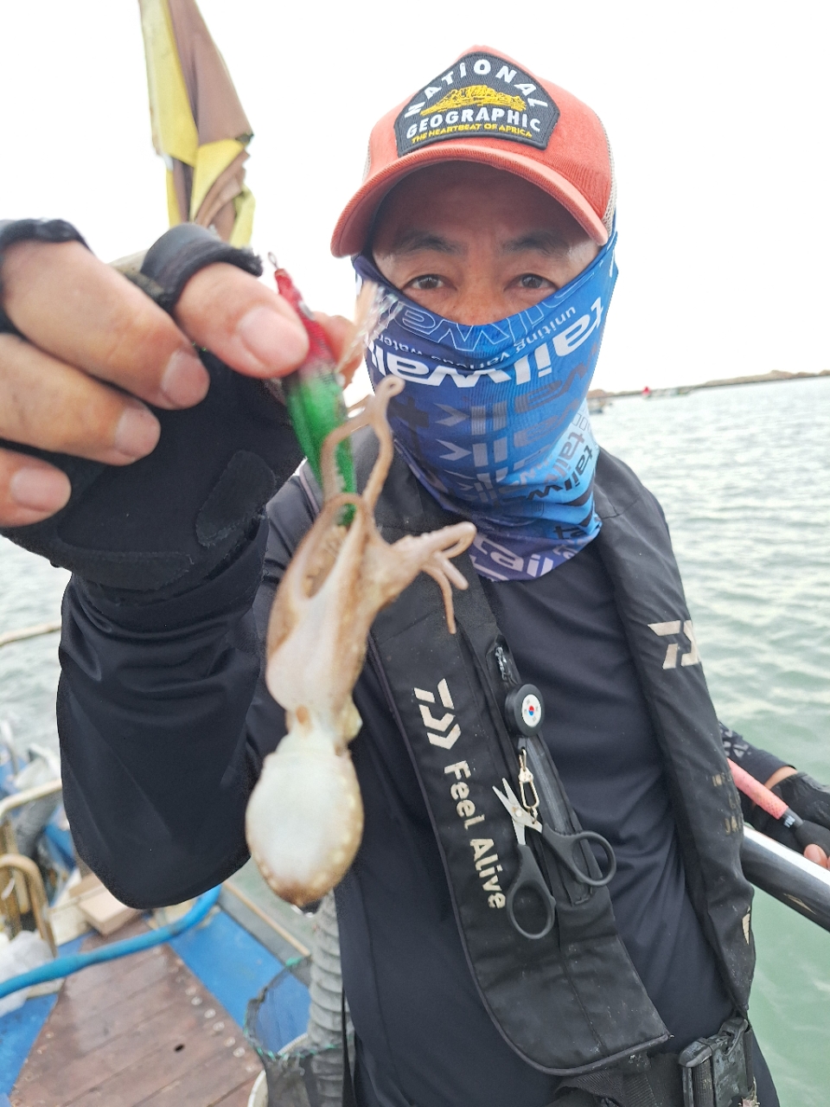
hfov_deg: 58.9
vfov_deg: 73.9
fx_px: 735
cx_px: 415
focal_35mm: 23
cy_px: 554
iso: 40
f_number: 1.8
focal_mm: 5.54
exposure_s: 1/501
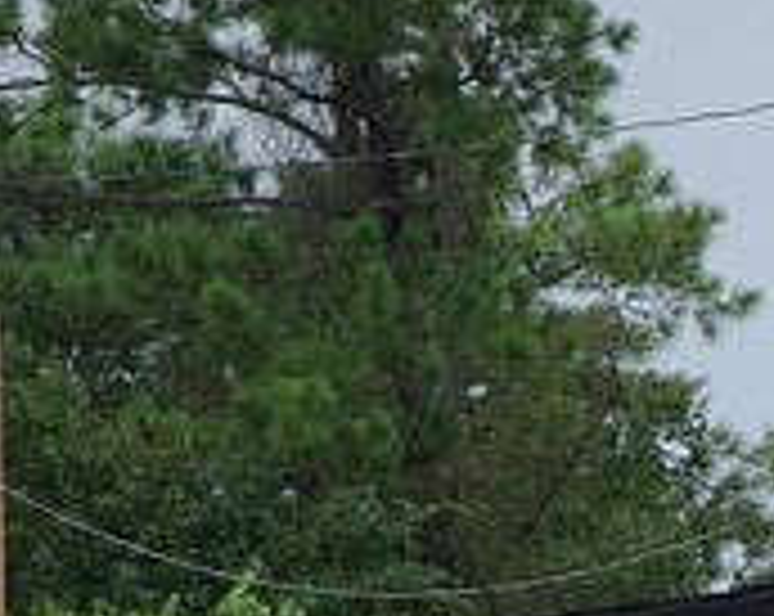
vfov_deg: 1.3
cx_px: 1359
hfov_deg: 1.6
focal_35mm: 1181
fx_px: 27008
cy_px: 973
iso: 100
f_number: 5.6
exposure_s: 1/180
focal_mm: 180
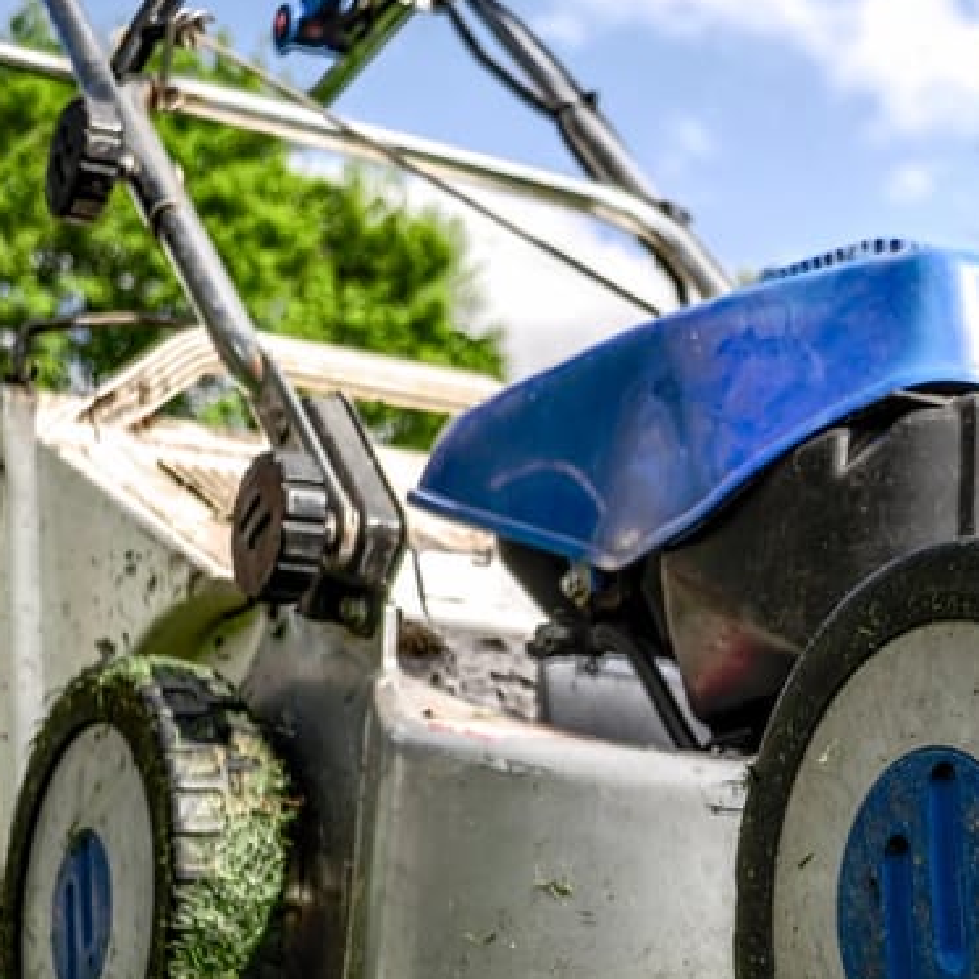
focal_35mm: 70
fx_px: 2240
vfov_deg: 24.6
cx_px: 1100
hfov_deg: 23.1
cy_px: 622
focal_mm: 20
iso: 200
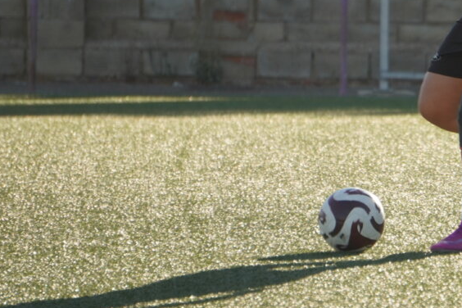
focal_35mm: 715
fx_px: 9175
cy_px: 51
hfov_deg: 2.9
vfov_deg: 1.9
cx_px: 480
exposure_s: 1/400
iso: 200
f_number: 6.3
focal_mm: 210
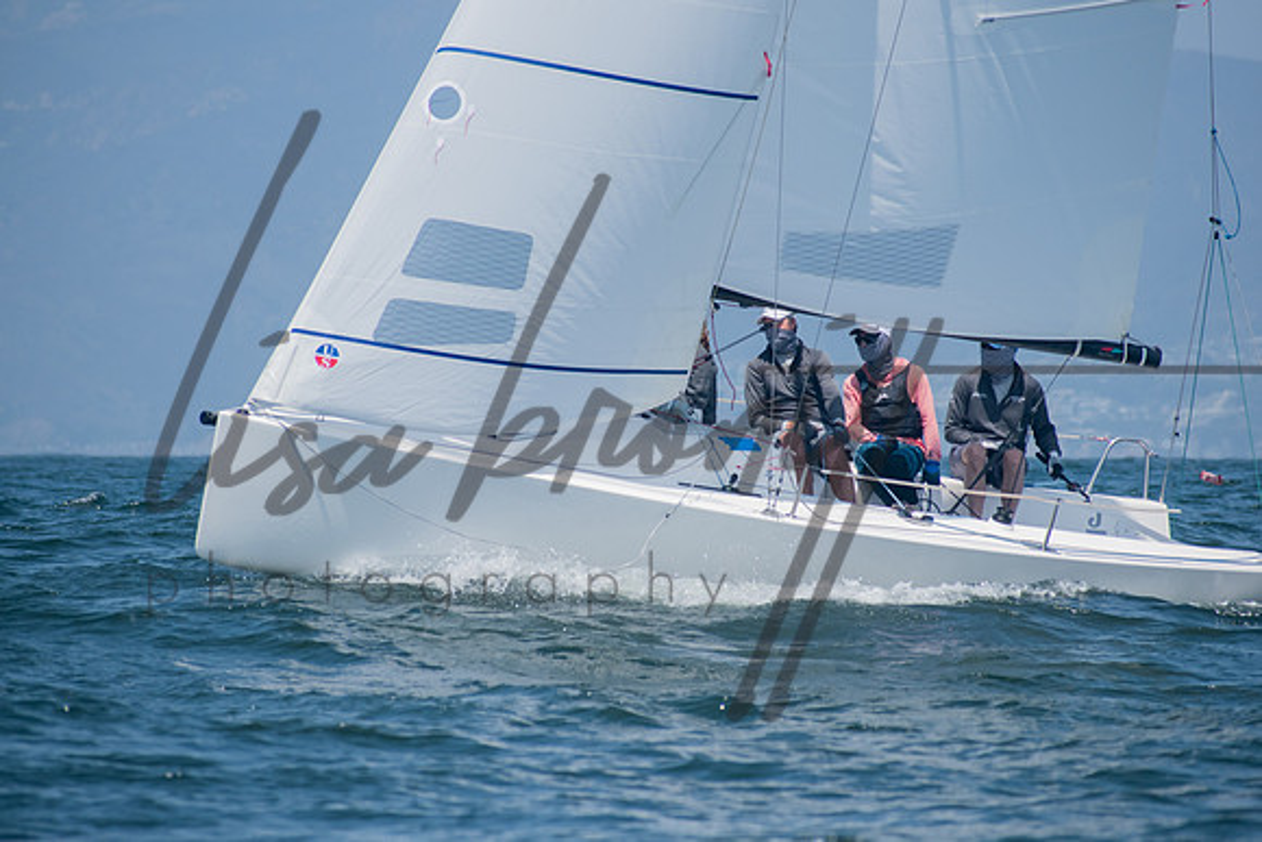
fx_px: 13458
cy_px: 422
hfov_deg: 5.4
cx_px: 655
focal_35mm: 384
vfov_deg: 3.6
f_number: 8
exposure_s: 1/1600
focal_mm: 240
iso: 400
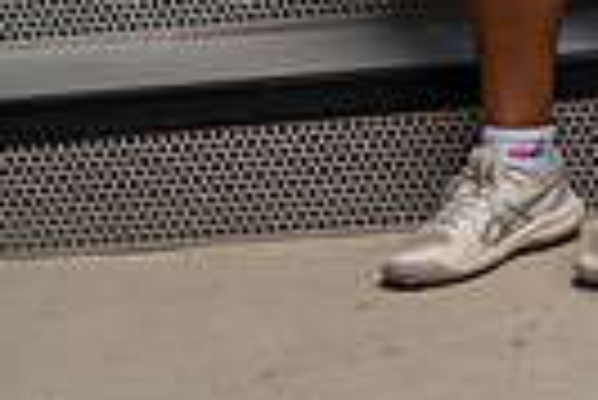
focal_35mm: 193
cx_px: 670
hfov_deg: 10.5
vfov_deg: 6.8
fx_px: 3209
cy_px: -517
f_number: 8
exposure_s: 1/250
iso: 250
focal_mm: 57
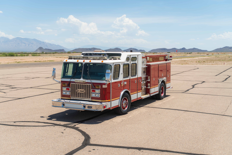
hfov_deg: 38.9
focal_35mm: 51
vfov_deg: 26.5
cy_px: 78
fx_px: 329
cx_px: 116
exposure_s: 1/800
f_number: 2.8
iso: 100
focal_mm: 51
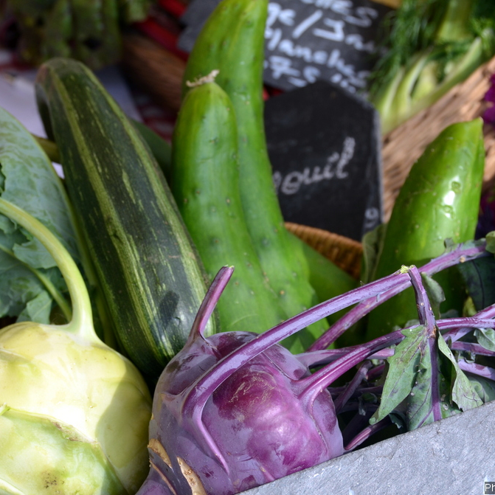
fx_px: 1569
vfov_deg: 17.9
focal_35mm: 97
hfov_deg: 17.9
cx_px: 223
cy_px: 247
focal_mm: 50
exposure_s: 1/200
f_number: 7.1
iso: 200
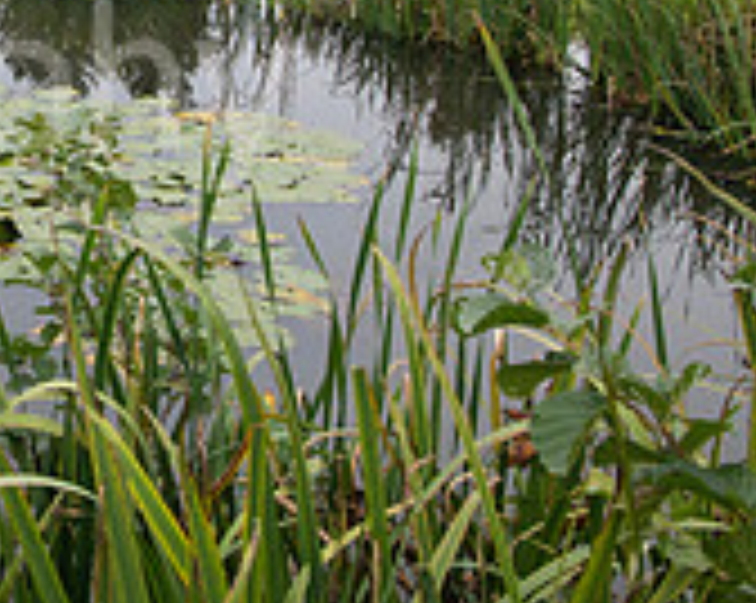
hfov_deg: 28.2
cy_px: -133
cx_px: -279
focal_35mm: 52
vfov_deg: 25.8
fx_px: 1162
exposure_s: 1/125
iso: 250
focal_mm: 16
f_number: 6.3
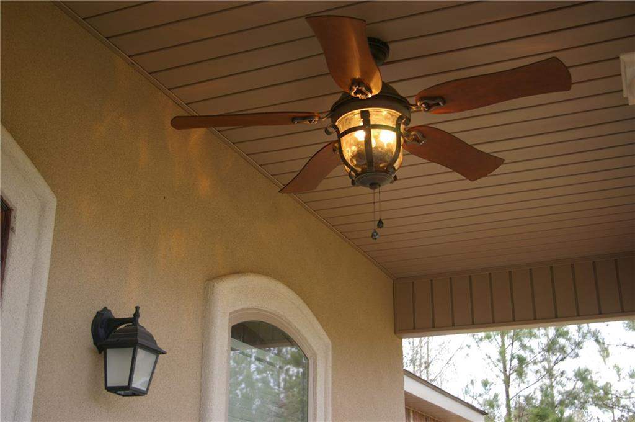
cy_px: 211
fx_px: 819
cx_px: 318
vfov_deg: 28.9
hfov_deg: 42.4
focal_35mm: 46
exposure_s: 1/60
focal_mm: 31
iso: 200
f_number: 4
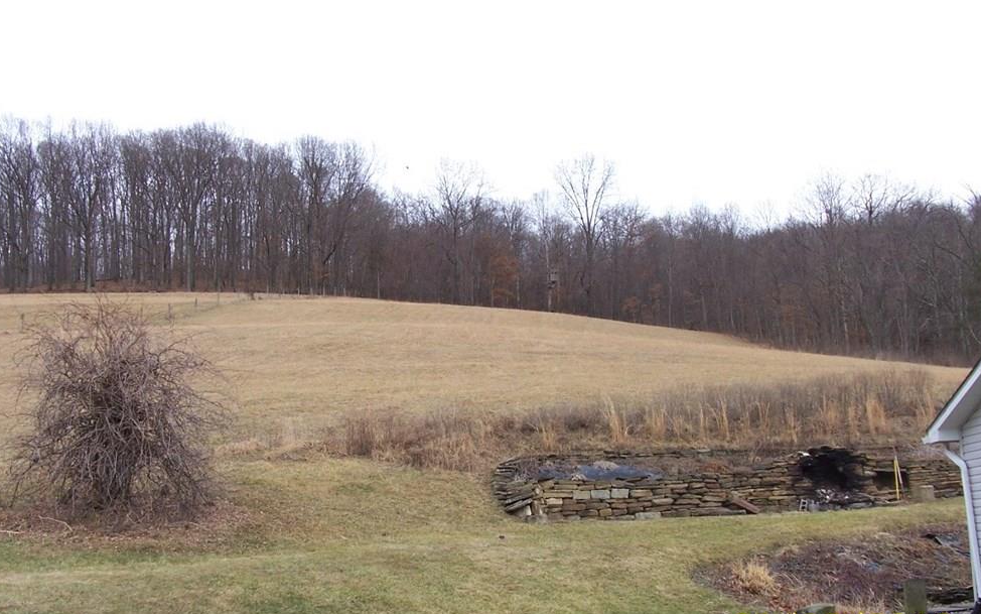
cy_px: 353
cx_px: 490
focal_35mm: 39
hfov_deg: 50.4
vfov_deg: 32.7
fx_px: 1043
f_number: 2.8
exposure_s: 1/350
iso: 80
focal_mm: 6
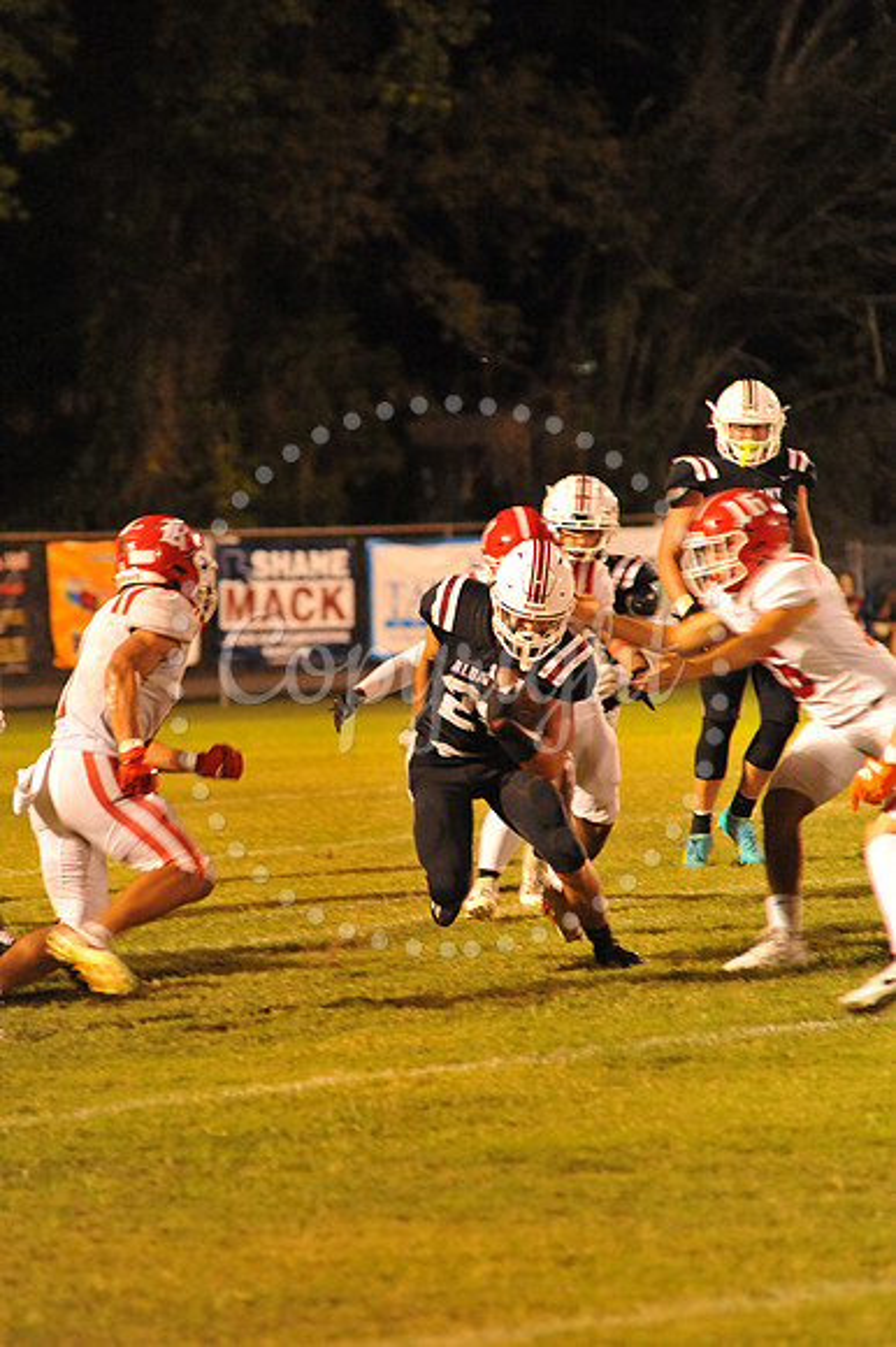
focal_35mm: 200
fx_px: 7475
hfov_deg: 6.9
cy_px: 674
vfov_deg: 10.3
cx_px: 448
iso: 5000
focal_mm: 200
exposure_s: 1/160
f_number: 5
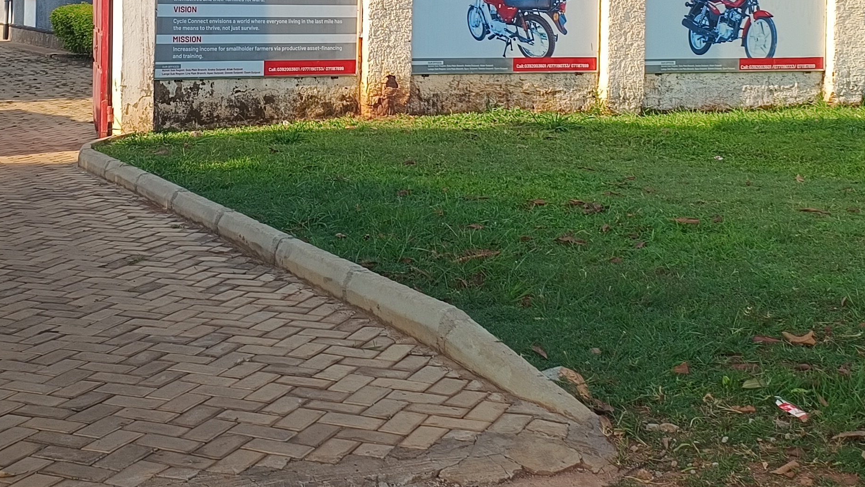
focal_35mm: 58
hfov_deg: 35.9
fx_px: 1330
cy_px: -20
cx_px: 355
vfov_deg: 20.0
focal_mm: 5.89
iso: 103
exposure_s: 1/933
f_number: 1.4
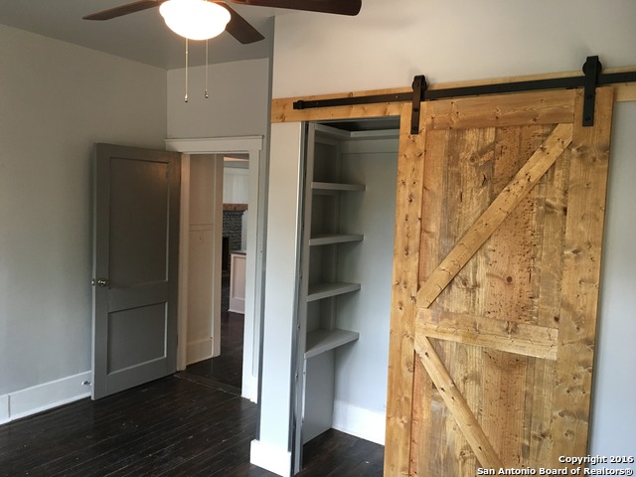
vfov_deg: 48.2
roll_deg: -1.7
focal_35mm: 29
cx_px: 318
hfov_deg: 61.7
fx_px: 533
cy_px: 238
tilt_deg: -2.7
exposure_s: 1/15
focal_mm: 4.15
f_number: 2.2
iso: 50
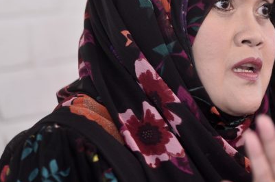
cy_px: 60
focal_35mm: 221
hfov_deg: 9.3
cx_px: 215
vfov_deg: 6.2
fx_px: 1685
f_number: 3.2
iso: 1000
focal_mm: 130
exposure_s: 1/200
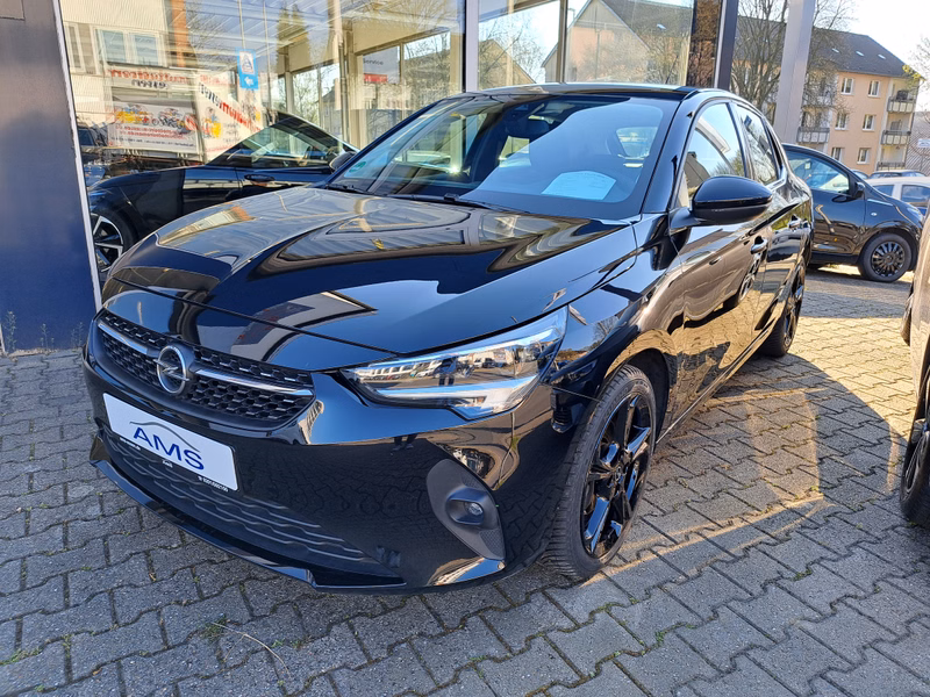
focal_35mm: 24
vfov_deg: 56.8
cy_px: 348
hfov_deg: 71.6
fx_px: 645
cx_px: 465
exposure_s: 1/157
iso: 50
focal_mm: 5.23
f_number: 1.8
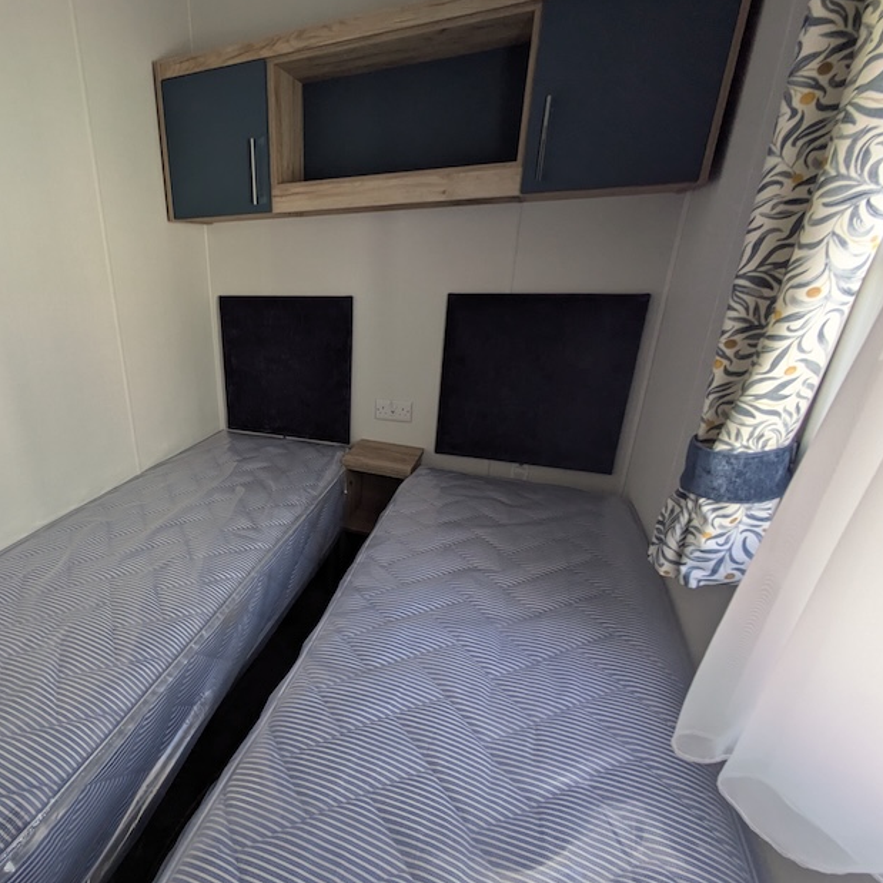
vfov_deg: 80.7
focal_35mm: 18
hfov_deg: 77.8
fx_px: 519
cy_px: 455
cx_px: 285
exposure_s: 1/114
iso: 48
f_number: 2.2
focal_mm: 1.83
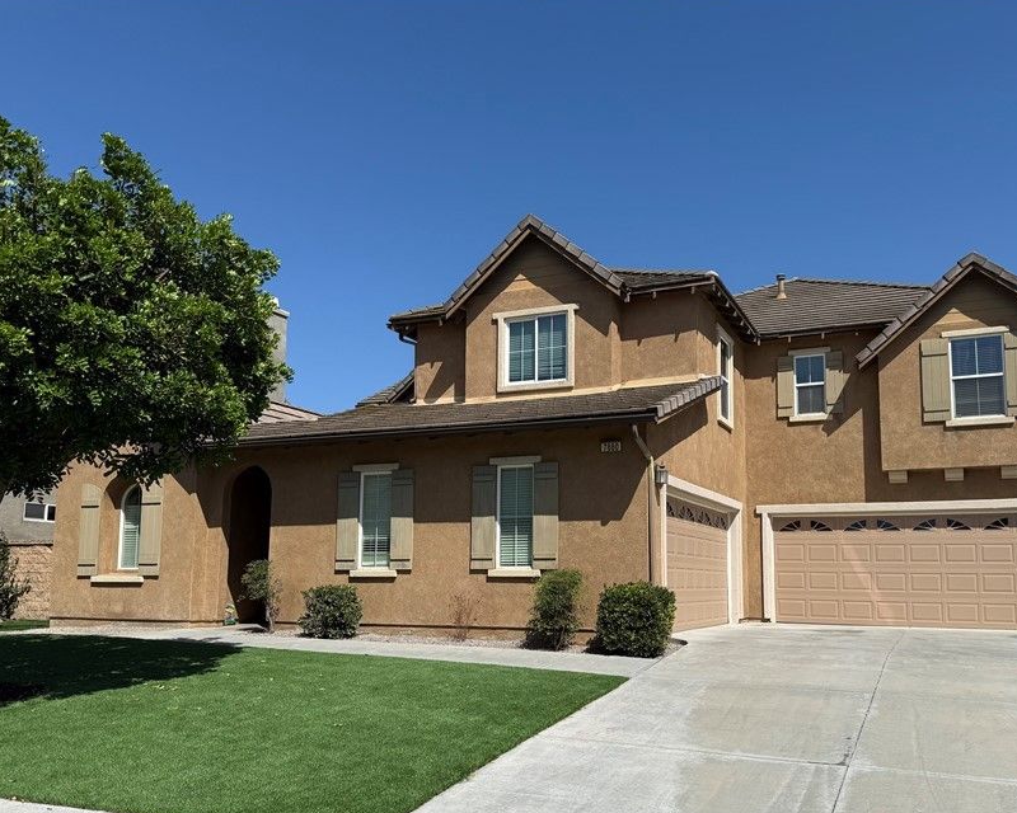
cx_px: 547
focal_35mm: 30
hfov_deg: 58.7
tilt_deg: +7.4
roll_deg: -1.2
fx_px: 903
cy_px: 478
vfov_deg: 48.3
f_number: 1.78
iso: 80
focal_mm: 6.76
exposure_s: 1/7353
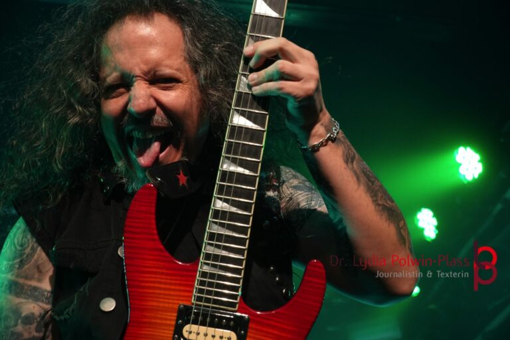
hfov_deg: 41.1
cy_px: 170
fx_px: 680
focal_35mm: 48
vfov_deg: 28.1
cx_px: 255
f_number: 4
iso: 2500
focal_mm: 32
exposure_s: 1/160
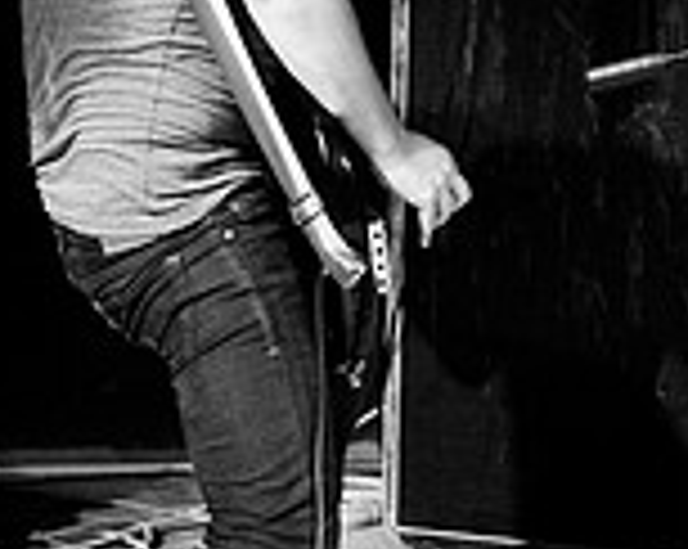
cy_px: 360
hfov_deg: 15.5
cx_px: 501
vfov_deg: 12.4
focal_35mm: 124
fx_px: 2522
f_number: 1.8
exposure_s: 1/250
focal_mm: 30
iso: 1000
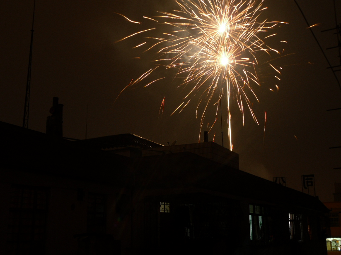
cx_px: 179
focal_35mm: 56
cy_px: 141
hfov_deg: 34.3
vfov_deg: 26.1
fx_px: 552
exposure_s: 4
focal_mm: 6.3
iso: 100
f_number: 3.5
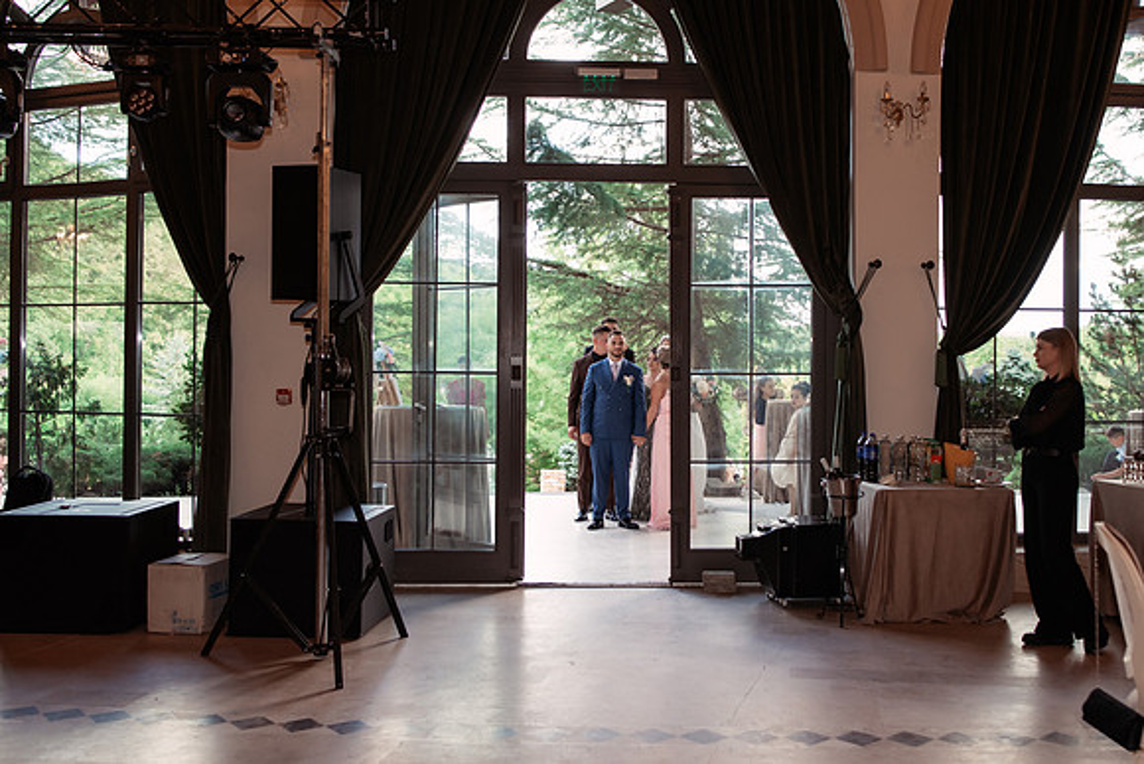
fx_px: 1262
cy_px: 353
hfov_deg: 48.7
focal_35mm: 40
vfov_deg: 33.6
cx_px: 637
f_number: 4
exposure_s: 1/250
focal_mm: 35
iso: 1250
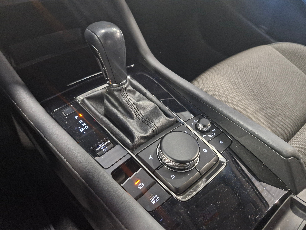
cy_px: 115
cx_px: 153
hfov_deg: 73.9
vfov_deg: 58.9
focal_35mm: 23
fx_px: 203
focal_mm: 5.54
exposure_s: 1/25
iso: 800
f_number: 1.8
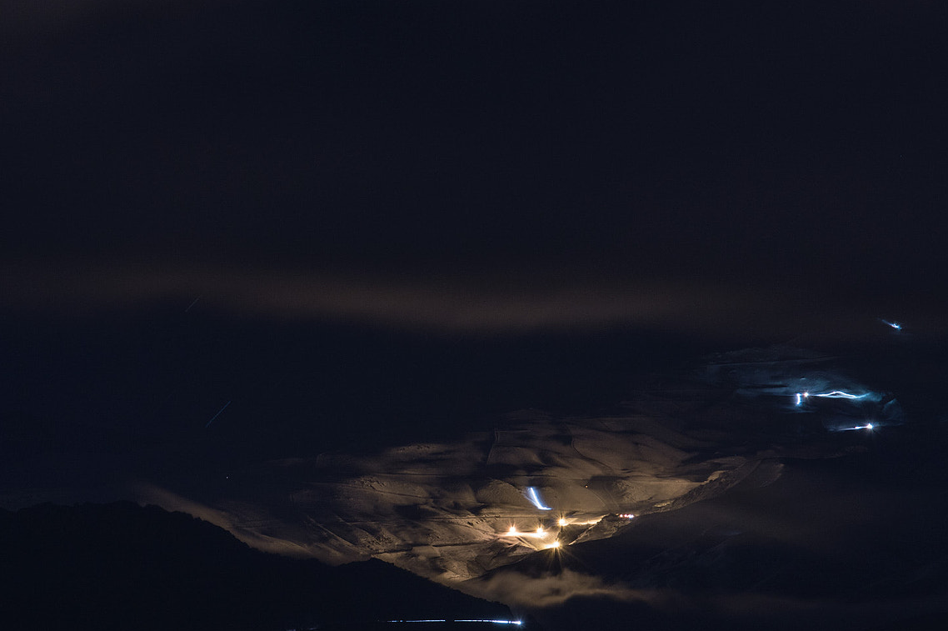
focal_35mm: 285
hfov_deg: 7.2
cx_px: 320
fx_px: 7492
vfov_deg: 4.8
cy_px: 384
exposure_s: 61
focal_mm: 135
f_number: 10
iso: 100
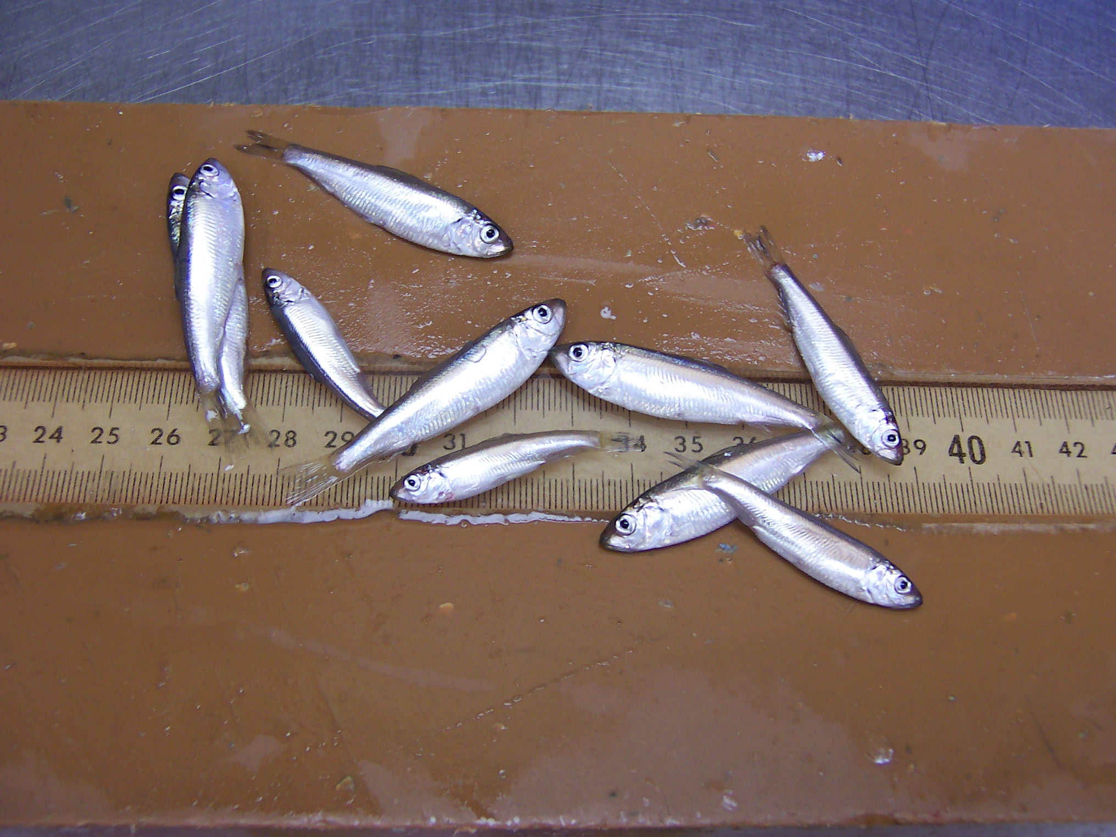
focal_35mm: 36
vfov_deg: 39.7
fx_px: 1161
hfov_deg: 51.4
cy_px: 418
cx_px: 558
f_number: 2.8
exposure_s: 1/30
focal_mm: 5.6
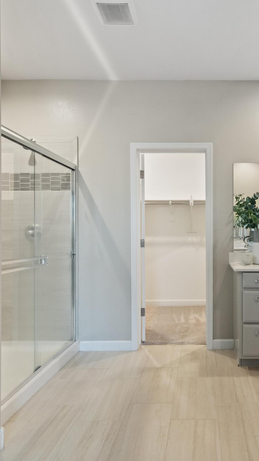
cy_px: 229
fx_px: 318
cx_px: 202
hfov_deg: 42.7
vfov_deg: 71.9
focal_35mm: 26
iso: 1600
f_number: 20
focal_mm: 16
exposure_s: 1/3
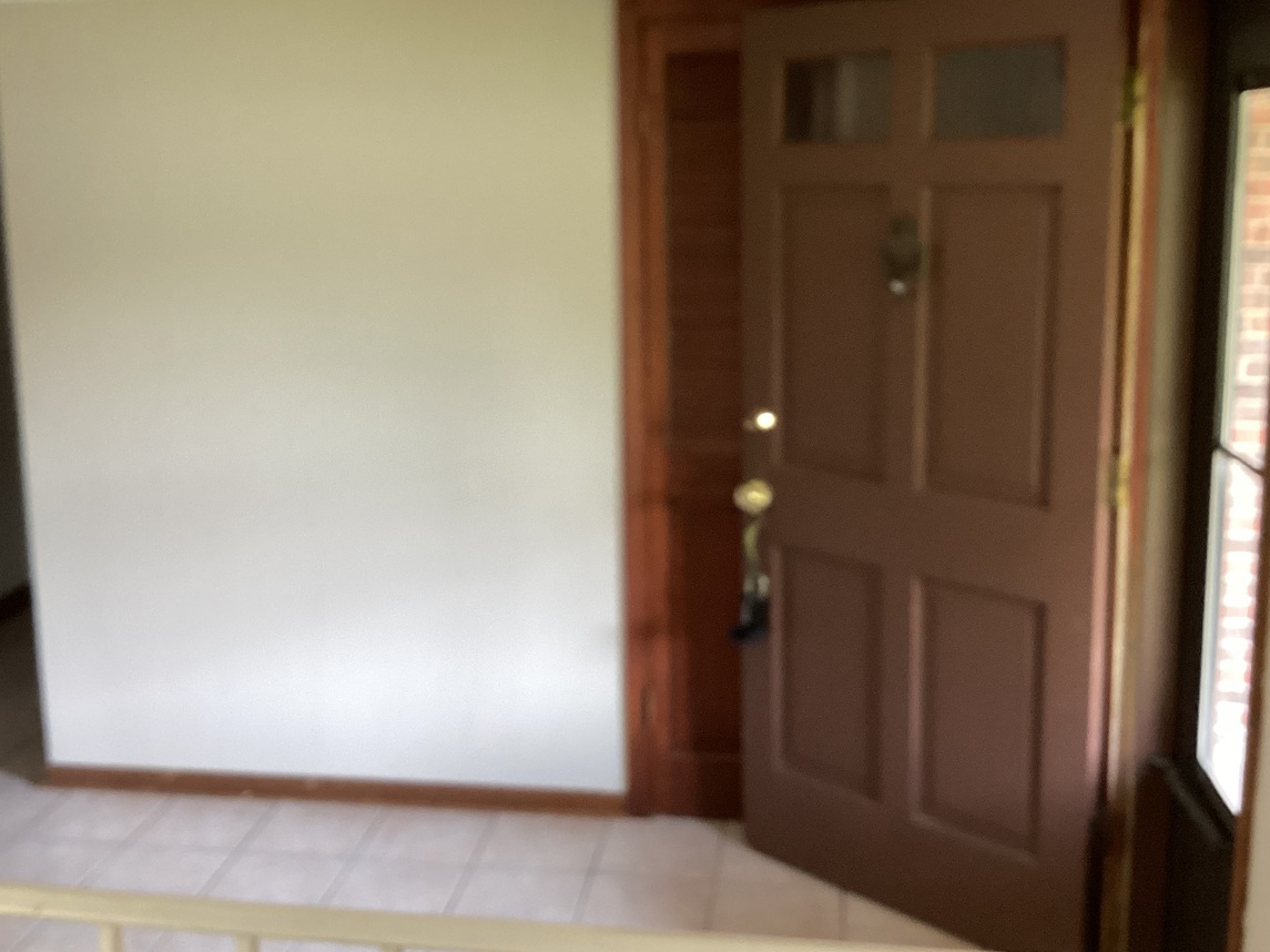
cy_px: 416
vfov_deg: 36.7
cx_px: 595
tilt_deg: -12.0
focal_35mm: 39
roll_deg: +1.8
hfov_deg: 47.8
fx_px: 1430
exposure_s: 1/60
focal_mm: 3.3
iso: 200
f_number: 2.4
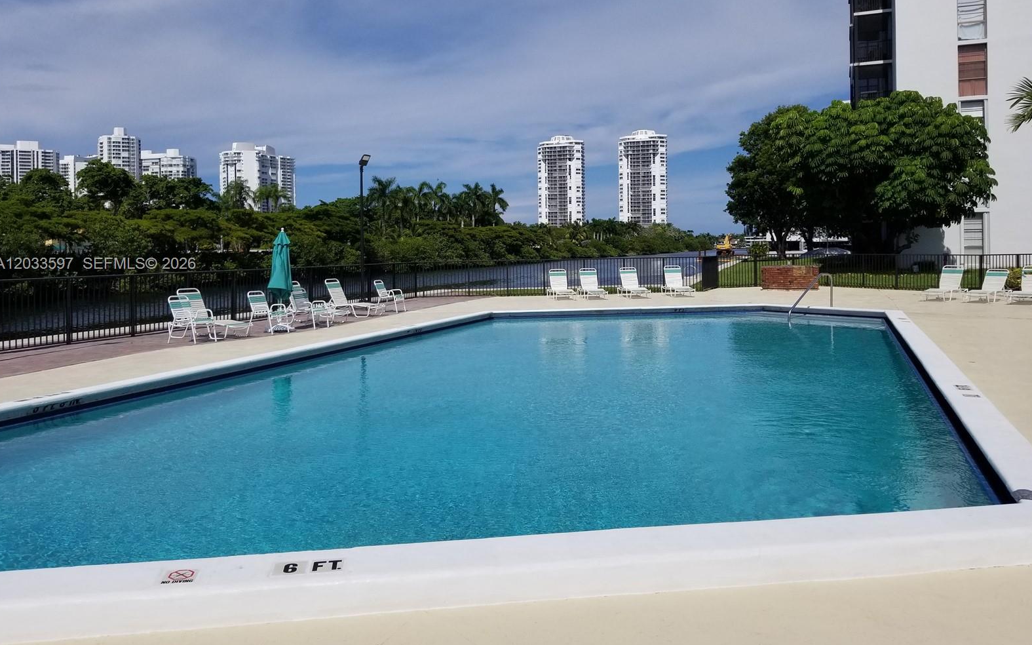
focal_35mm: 28
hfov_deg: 66.5
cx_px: 516
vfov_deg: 44.3
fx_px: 787
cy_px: 265
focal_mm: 4.25
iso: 50
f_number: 1.7
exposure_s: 1/7552
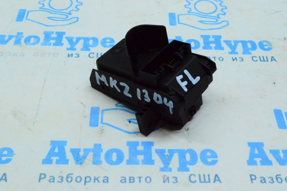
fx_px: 406
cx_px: 144
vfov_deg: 26.4
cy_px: 96
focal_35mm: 51
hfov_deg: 38.9
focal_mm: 34
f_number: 29
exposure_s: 1/60
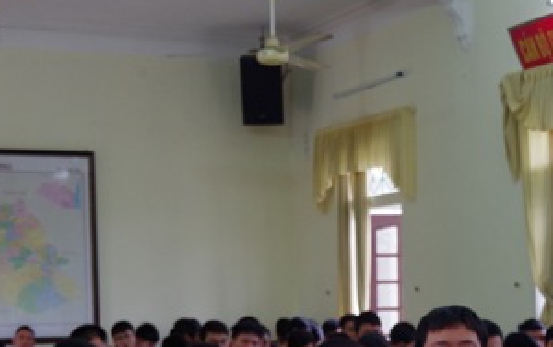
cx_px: 332
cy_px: 372
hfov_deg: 22.7
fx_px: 1372
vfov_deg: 14.1
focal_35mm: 91
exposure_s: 1/60
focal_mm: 28
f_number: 4
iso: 800
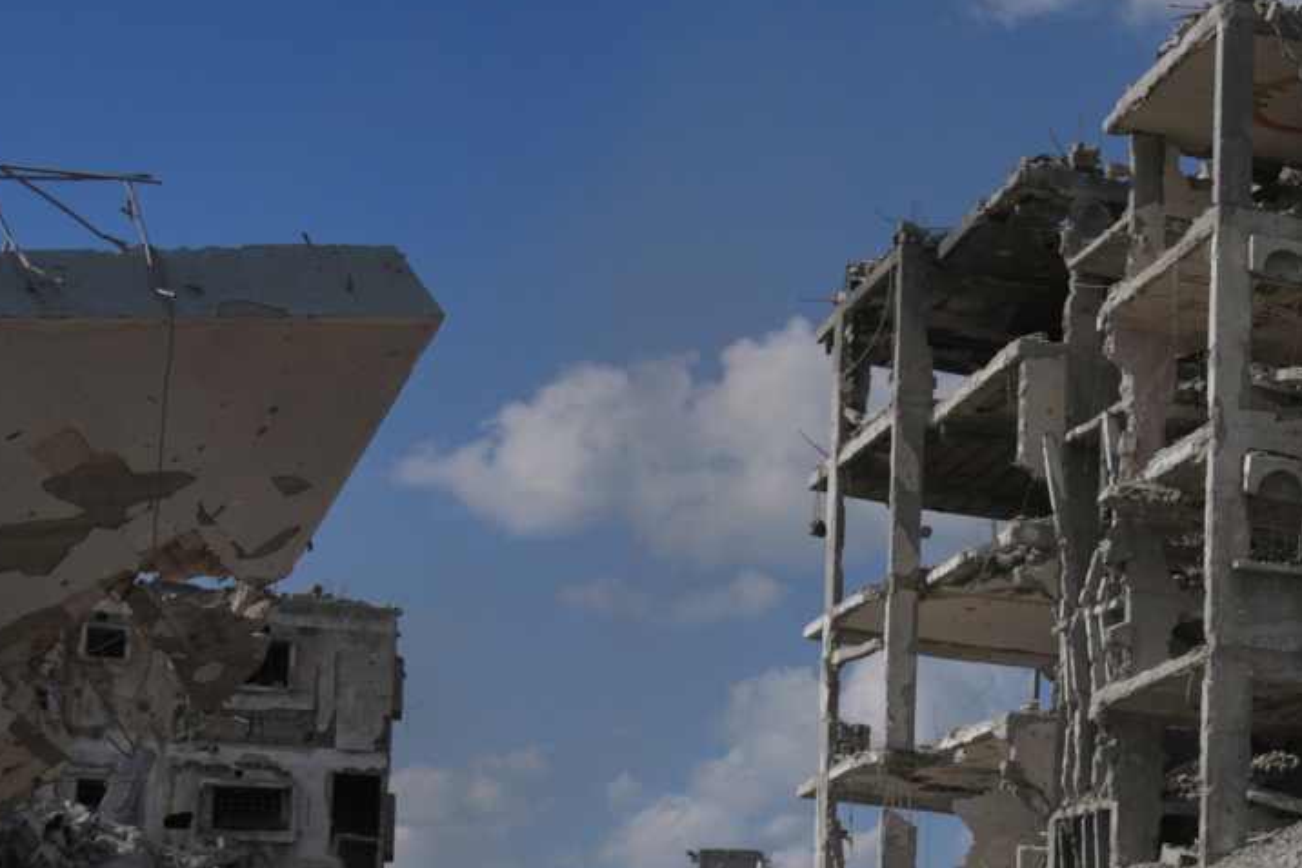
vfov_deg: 19.8
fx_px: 2422
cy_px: 845
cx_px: 1209
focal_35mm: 67
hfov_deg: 28.7
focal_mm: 24
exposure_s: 1/4000
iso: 125
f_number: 4
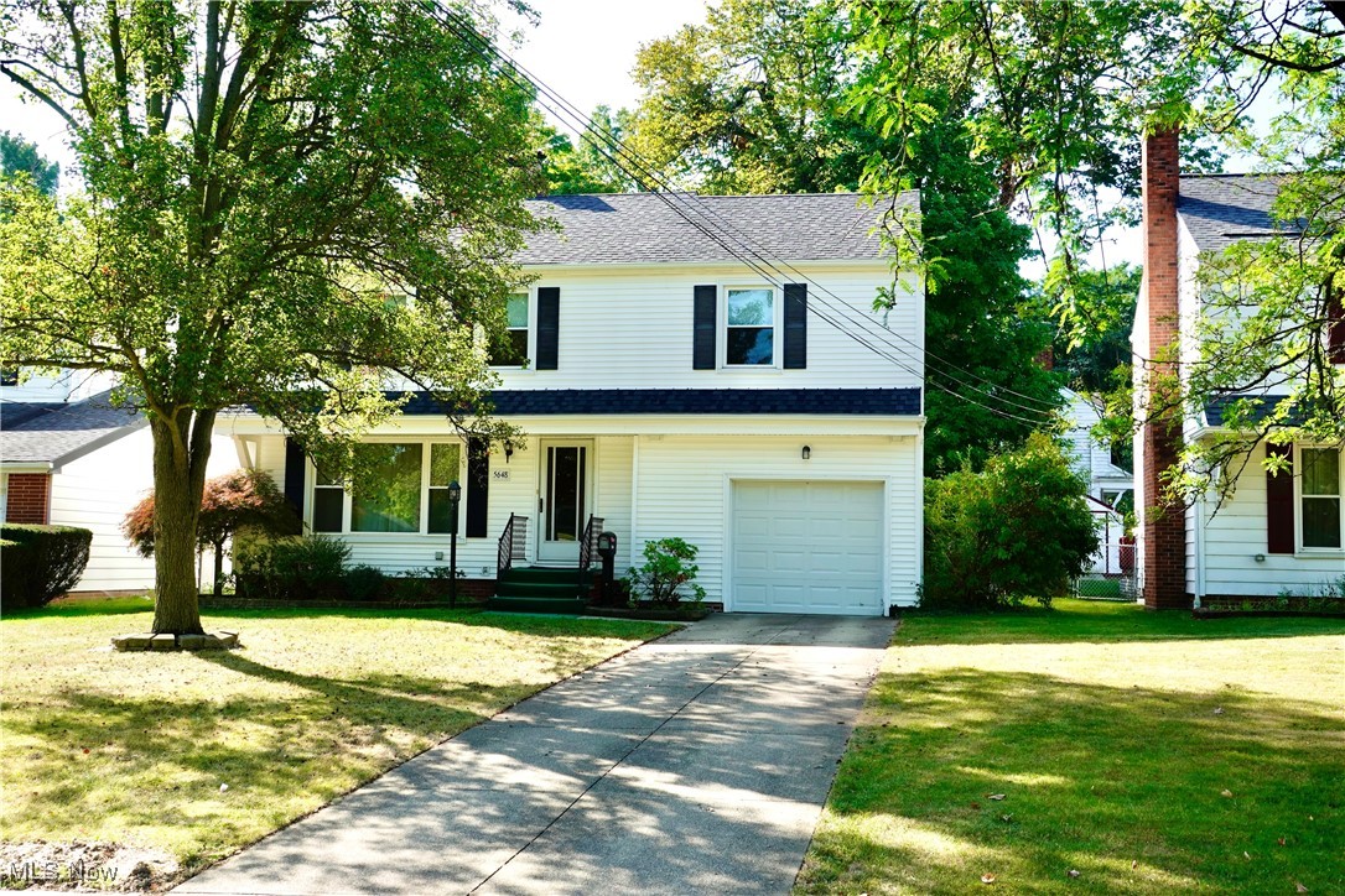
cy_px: 448
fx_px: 1345
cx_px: 672
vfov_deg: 36.9
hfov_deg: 53.1
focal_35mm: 36
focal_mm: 13.31
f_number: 4
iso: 100
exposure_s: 1/250
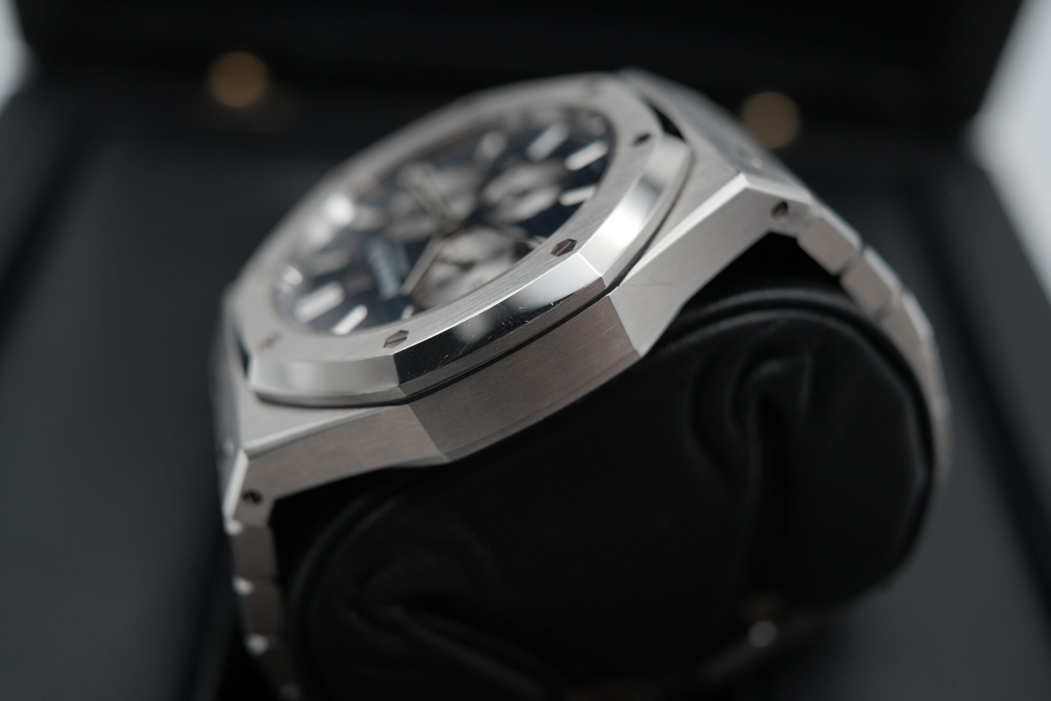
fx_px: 1022
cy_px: 350
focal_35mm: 35
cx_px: 526
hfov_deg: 54.4
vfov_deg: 37.9
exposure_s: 1/250
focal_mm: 35
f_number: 5
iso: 400
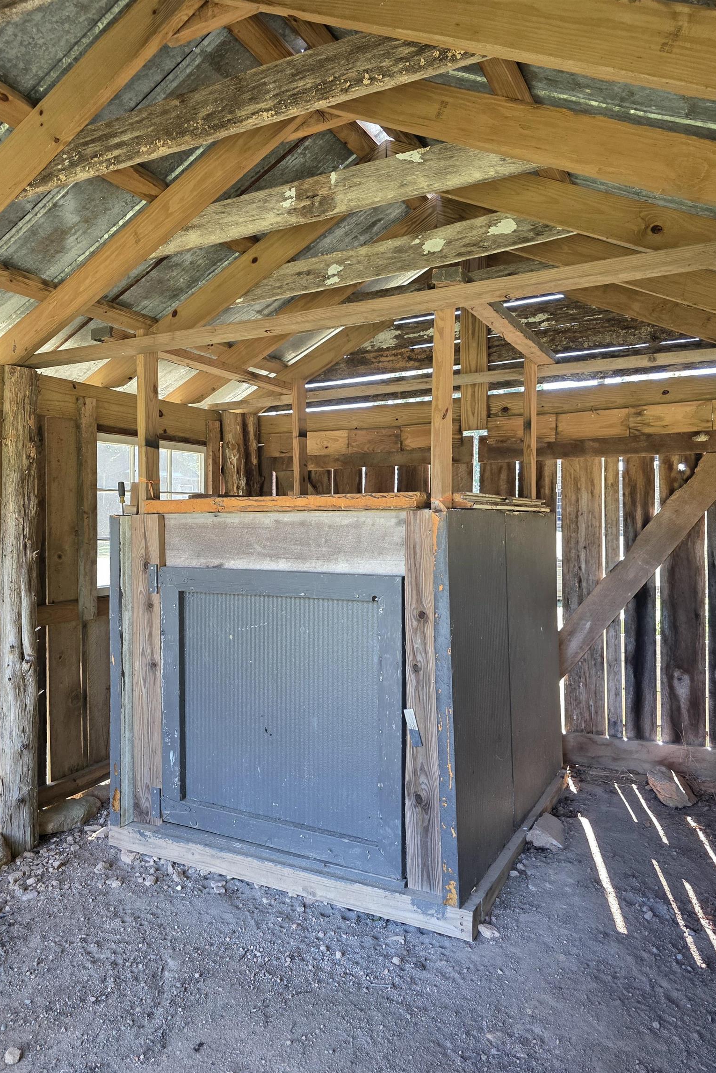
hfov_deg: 53.1
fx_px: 716
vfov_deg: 73.7
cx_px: 331
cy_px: 538
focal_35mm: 24
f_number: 1.7
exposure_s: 1/182
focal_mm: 6.3
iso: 250
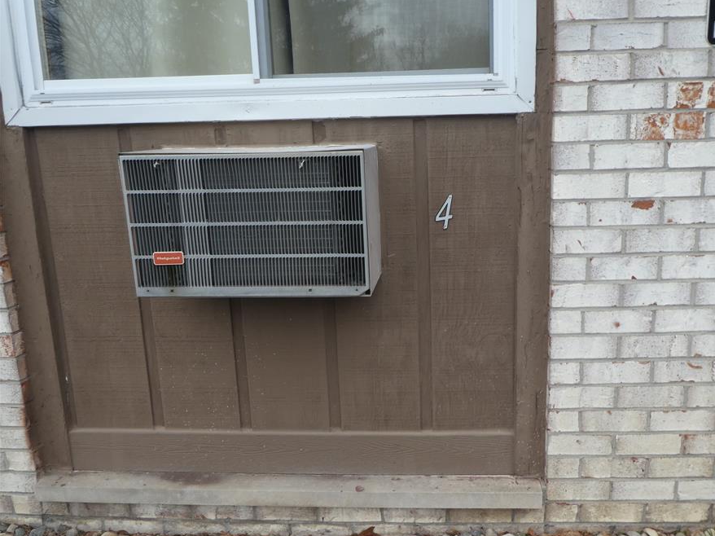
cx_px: 416
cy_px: 270
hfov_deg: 63.1
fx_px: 578
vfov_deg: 49.7
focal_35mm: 28
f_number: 3.3
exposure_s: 1/250
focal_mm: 4.3
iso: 80
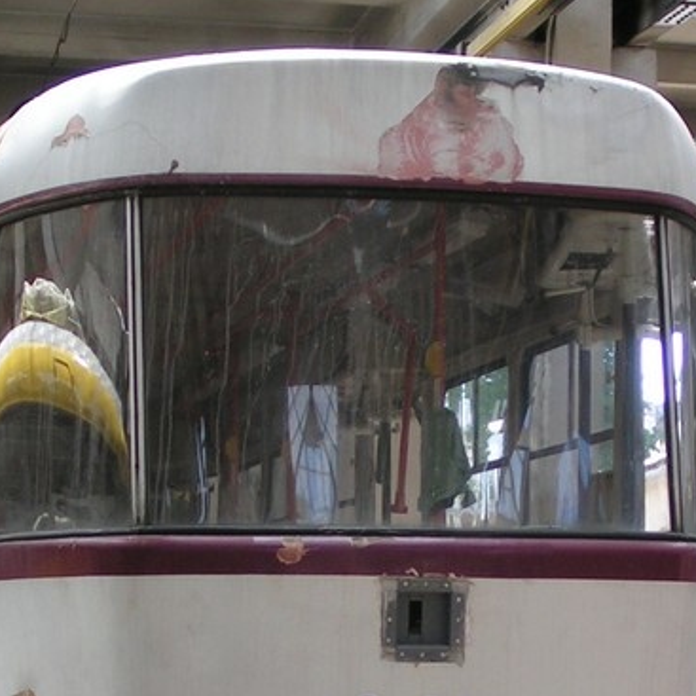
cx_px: 419
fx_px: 2957
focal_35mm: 130
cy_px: 595
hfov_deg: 13.4
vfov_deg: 13.3
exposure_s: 1/80
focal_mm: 9.2
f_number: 3.2
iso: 50
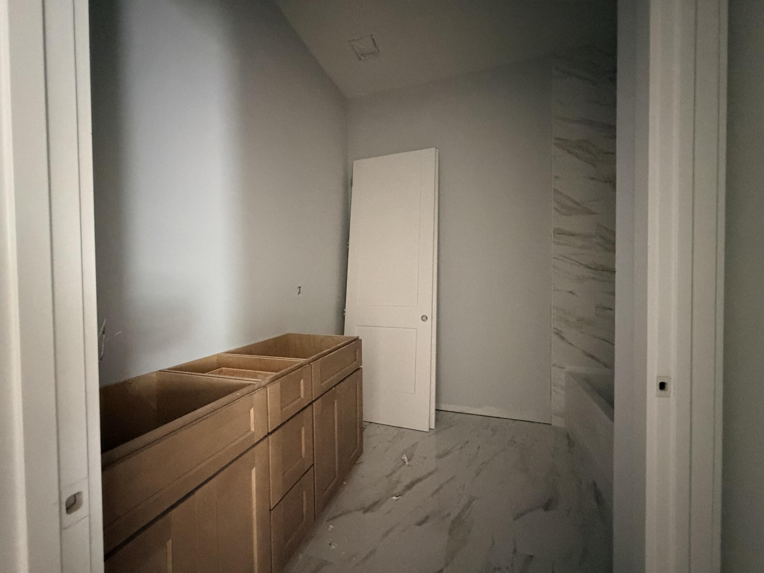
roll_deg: +0.4
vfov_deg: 85.7
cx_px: 382
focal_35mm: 14
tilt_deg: -0.8
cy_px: 286
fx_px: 309
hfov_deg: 102.1
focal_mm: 2.22
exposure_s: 1/40
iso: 1600
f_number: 2.2
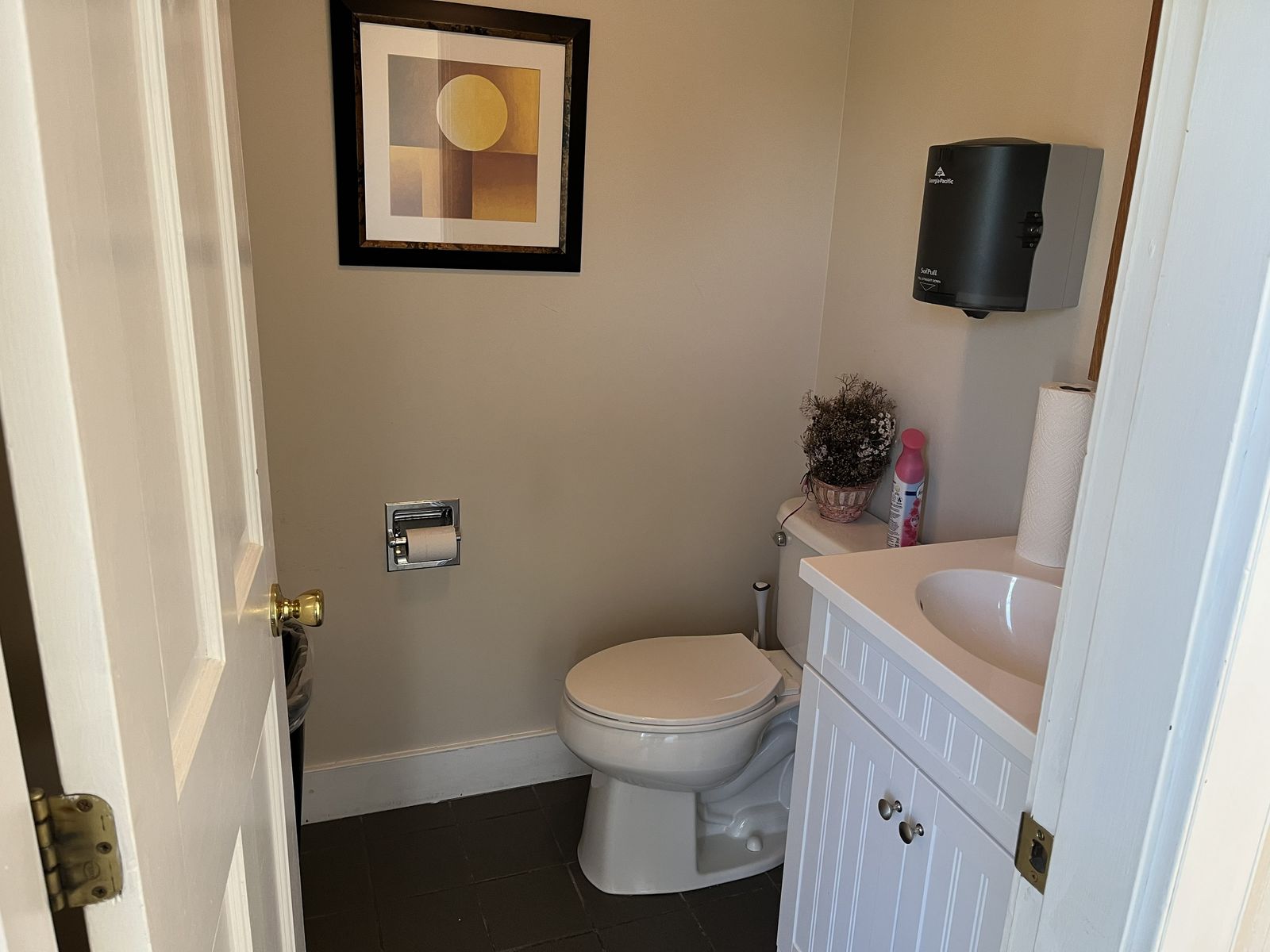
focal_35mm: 26
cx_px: 635
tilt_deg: -16.7
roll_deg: -0.8
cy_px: 476
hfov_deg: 67.3
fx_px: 954
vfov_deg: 53.1
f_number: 1.6
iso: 100
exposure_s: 1/60
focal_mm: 5.1
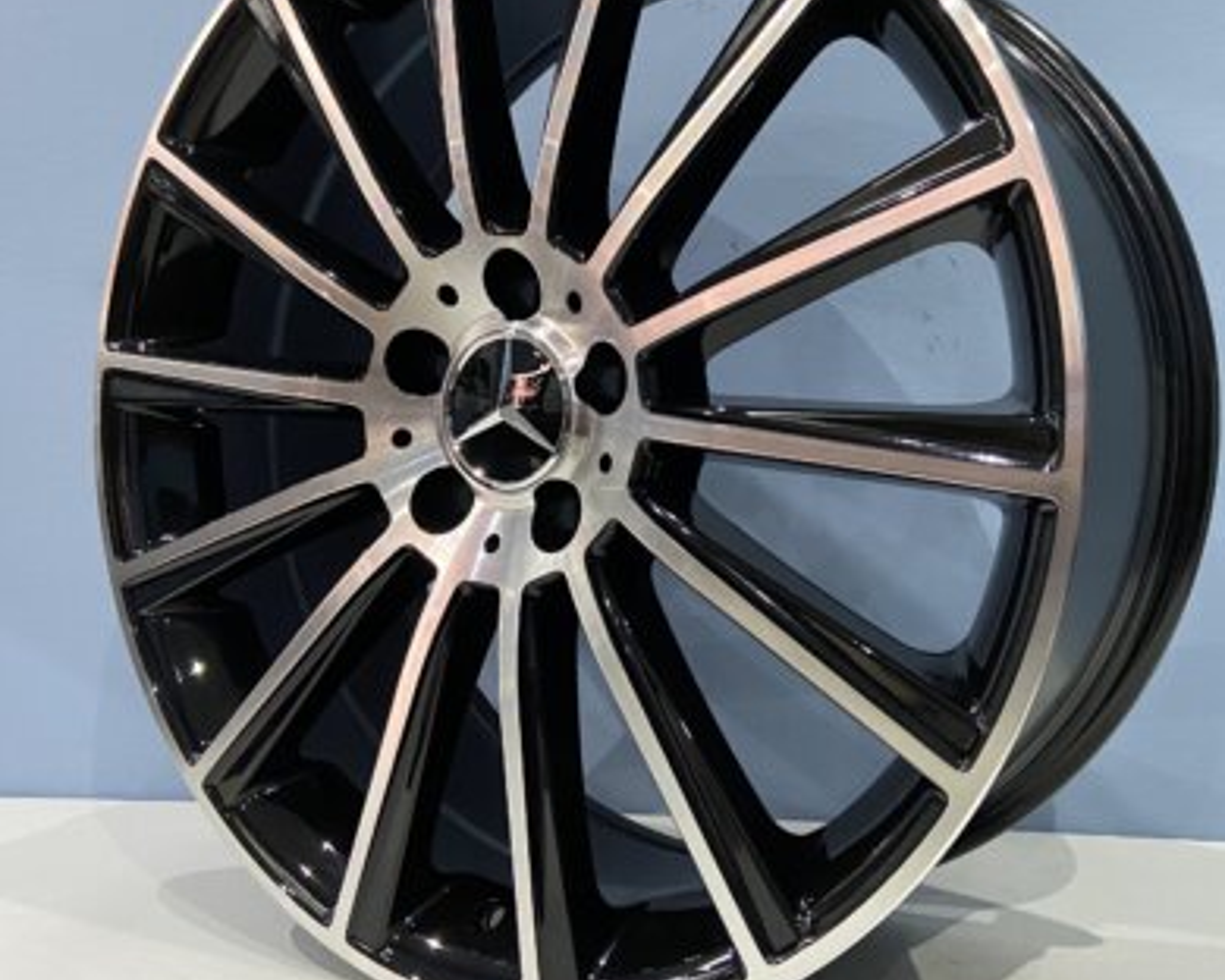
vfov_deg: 38.1
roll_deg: -0.1
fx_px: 1414
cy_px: 415
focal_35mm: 39
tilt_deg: +1.0
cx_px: 688
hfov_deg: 46.7
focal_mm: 4.25
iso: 500
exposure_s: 1/33
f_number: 1.8
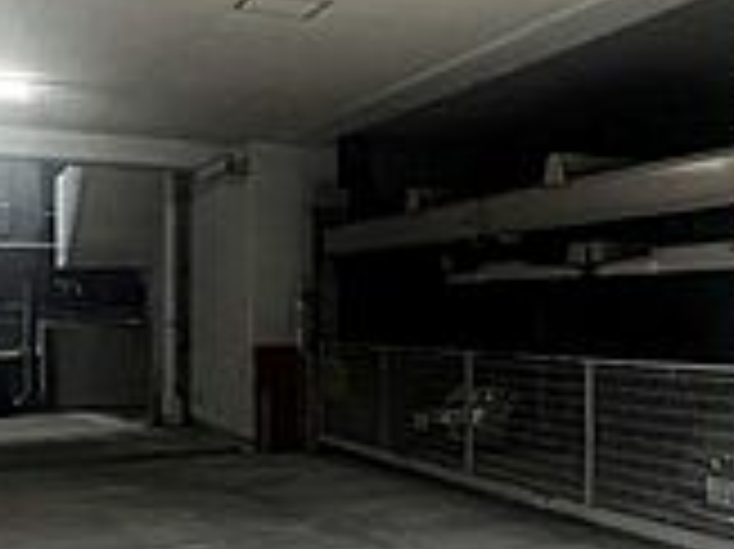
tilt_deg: +3.0
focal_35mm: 48
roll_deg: -1.0
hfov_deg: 38.0
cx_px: 603
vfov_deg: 30.2
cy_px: 302
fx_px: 1017
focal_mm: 1.57
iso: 200
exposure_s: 1/99
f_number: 1.8
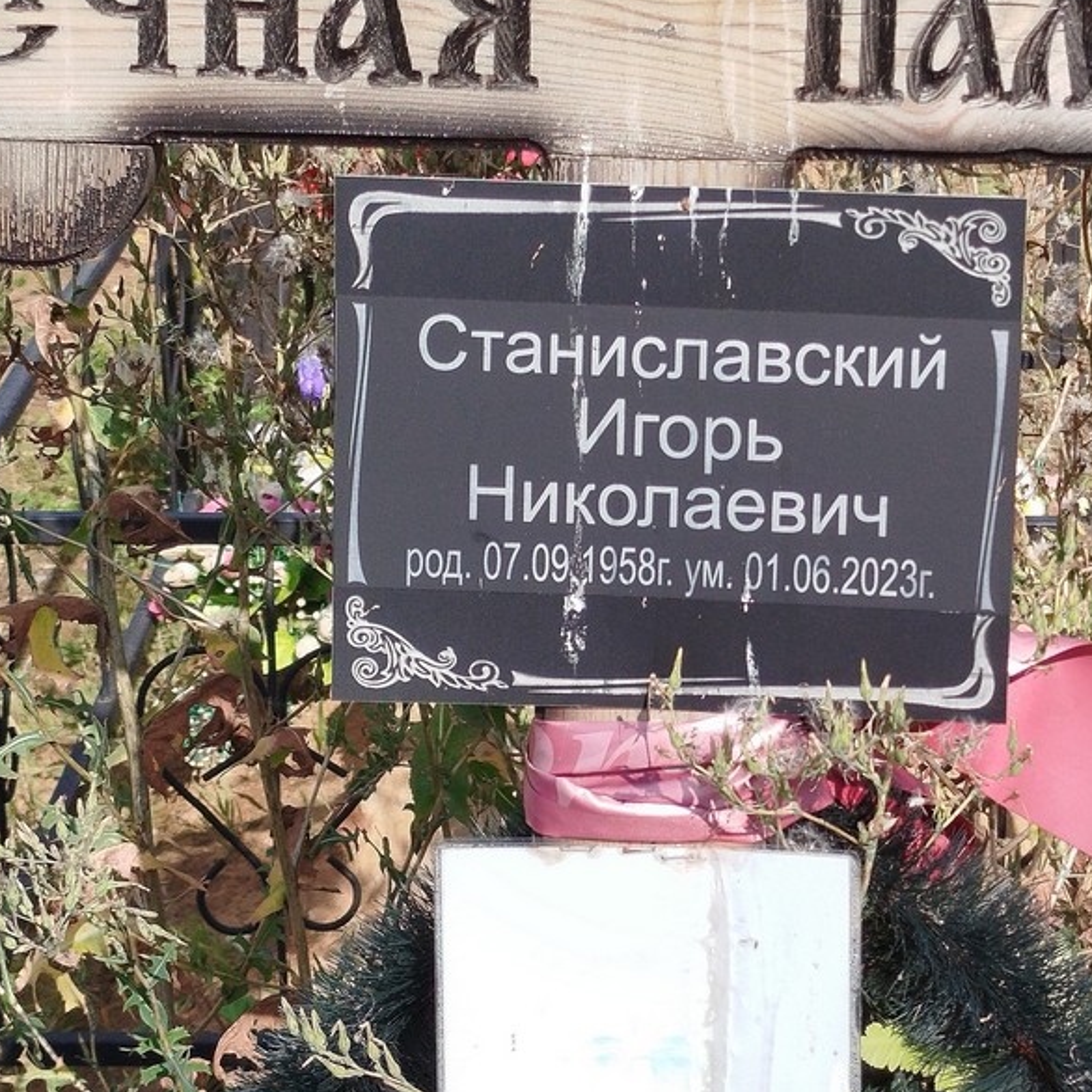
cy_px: 539
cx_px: 719
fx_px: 1249
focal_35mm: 35
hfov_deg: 46.5
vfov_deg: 47.2
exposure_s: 1/646
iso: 50
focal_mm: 5.31
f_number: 1.7
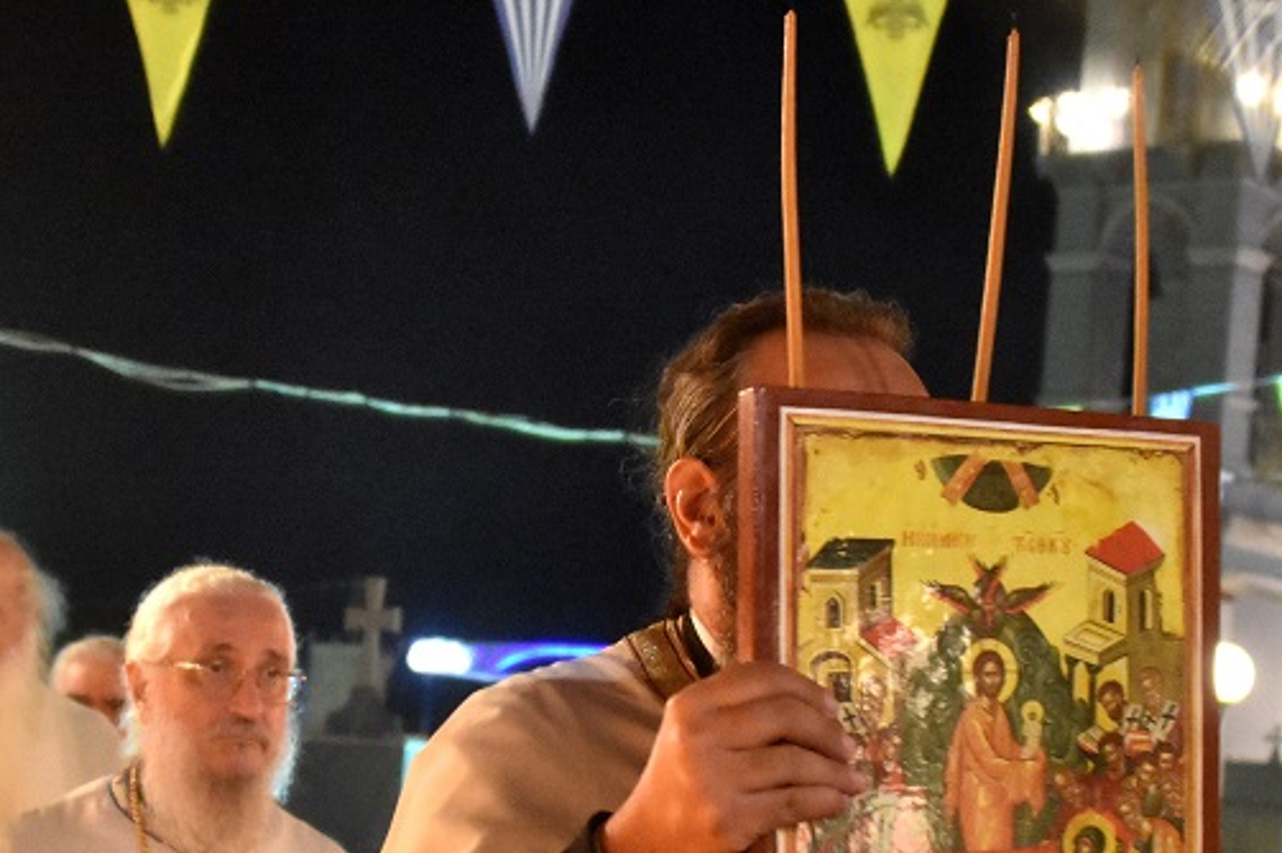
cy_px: 645
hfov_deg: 24.8
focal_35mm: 82
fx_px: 2918
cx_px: 598
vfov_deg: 16.5
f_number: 3.5
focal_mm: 28
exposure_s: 1/60
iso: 8000
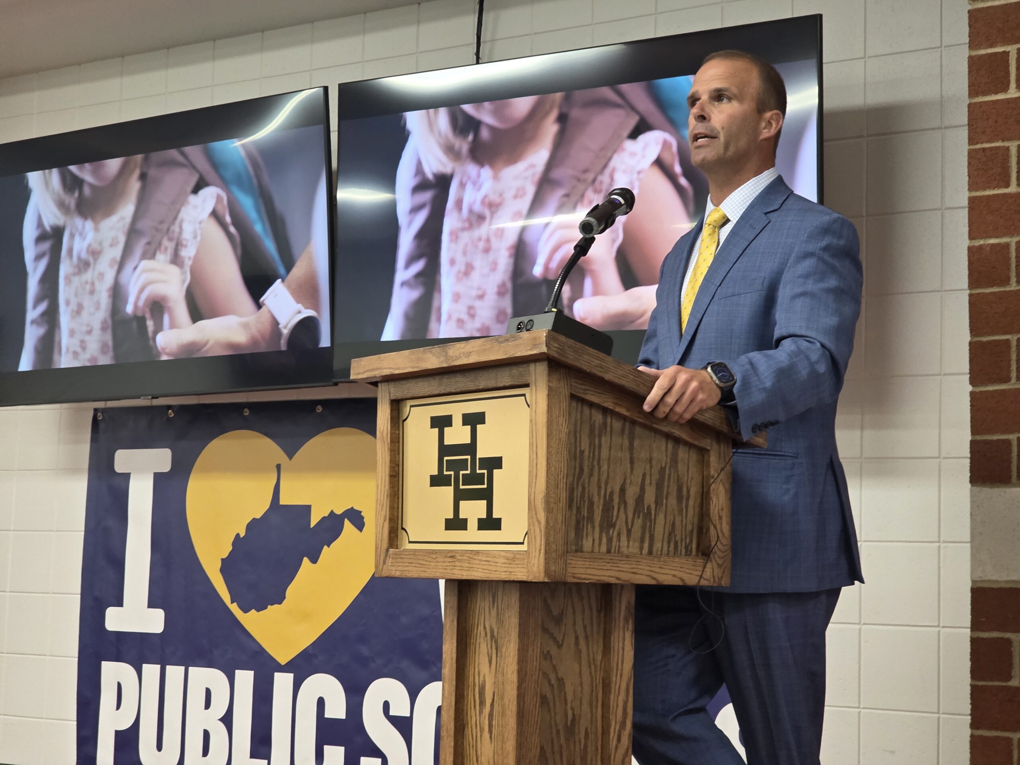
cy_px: 382
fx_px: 2033
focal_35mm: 69
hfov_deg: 28.2
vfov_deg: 21.3
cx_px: 510
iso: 250
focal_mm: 7.9
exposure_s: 1/60
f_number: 2.4
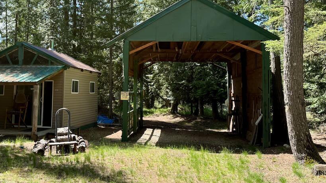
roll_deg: -1.3
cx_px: 121
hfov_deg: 48.9
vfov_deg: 28.8
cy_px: 58
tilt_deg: +6.1
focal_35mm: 41
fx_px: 354
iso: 100
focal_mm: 6.76
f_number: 1.78
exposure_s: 1/1618
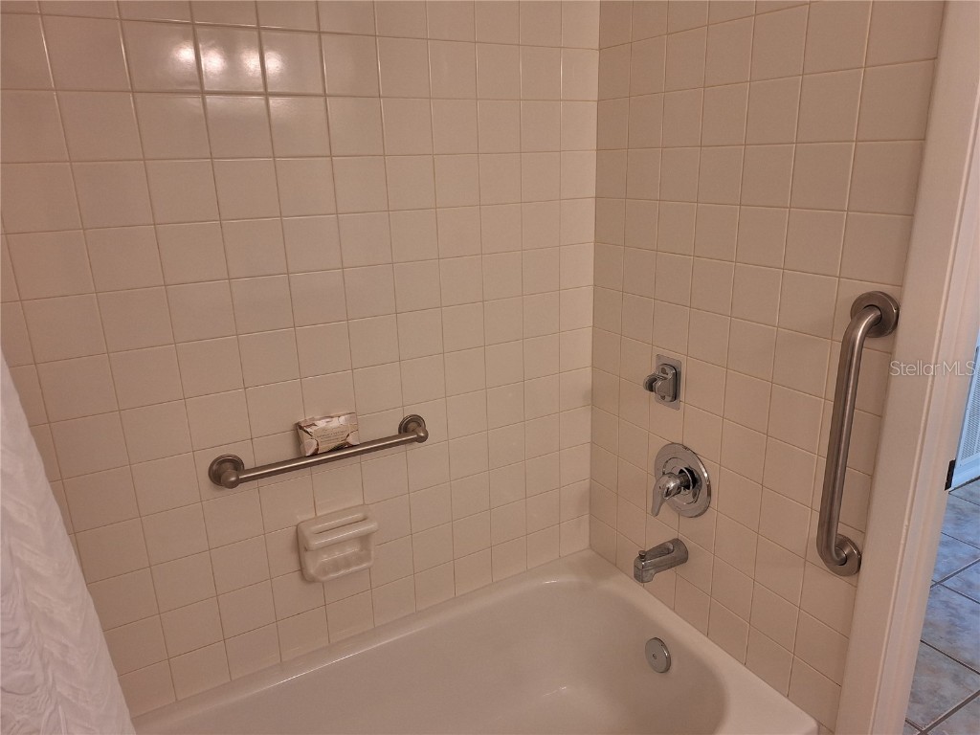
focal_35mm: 23
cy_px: 368
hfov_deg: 73.9
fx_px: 651
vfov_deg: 58.9
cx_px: 490
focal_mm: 5.54
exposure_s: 1/40
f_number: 1.8
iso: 125
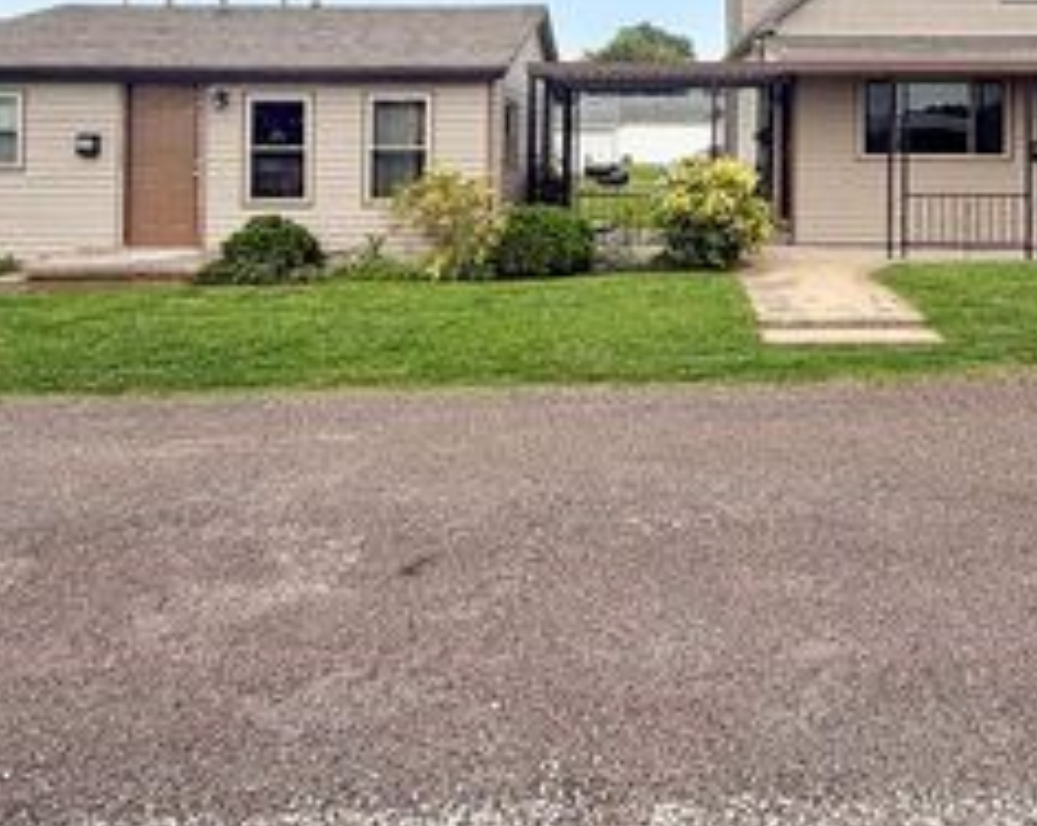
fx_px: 889
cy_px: 64
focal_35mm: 29
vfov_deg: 44.7
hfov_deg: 58.5
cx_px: 729
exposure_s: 1/864
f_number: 2.2
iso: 20
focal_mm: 2.22
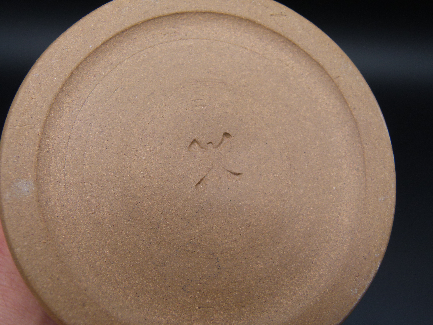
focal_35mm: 34
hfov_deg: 54.0
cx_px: 216
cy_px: 162
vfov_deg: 41.8
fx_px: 425
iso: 100
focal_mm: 6.2
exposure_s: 1/125
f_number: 3
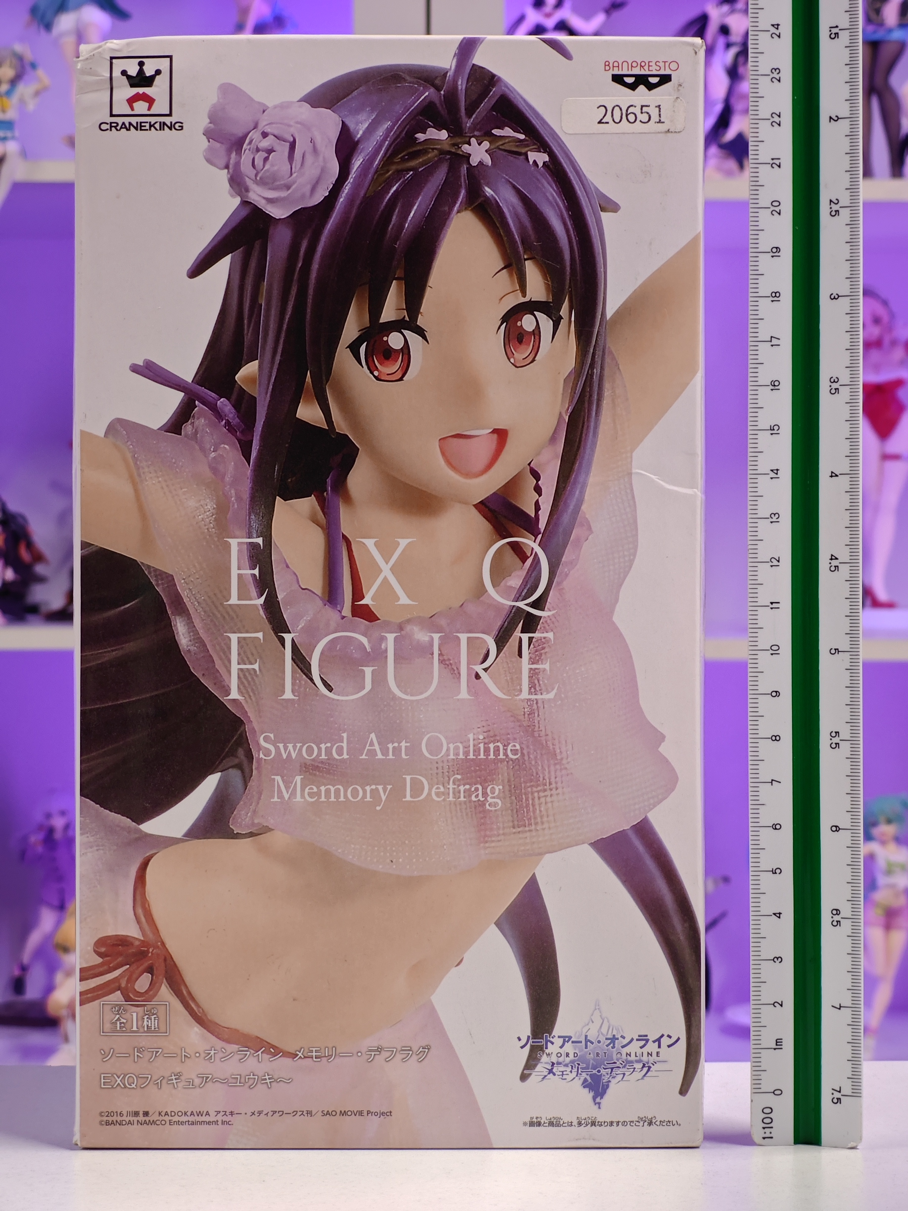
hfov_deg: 18.4
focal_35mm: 80
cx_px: 454
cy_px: 606
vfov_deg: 24.4
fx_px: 2798
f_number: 2.4
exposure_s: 1/15.2
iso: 400
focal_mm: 7.48
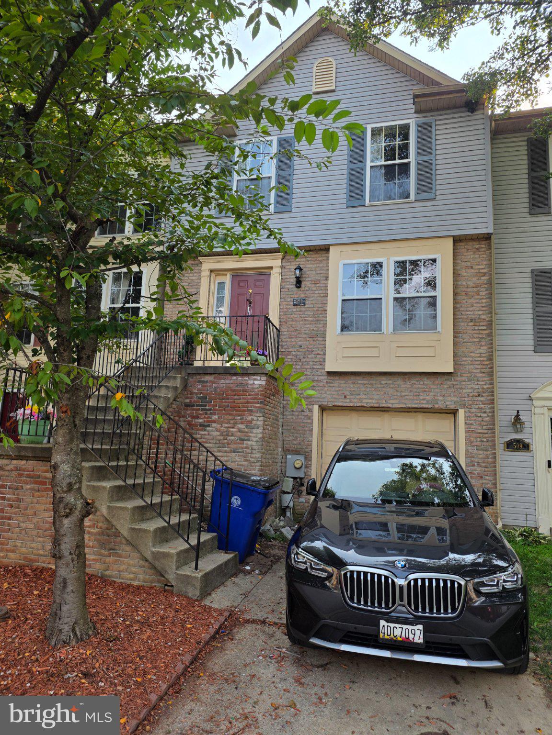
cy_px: 368
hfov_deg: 58.9
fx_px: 489
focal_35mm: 23
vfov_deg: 73.9
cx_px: 276
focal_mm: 6.25
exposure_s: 1/1973
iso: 80
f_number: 1.7
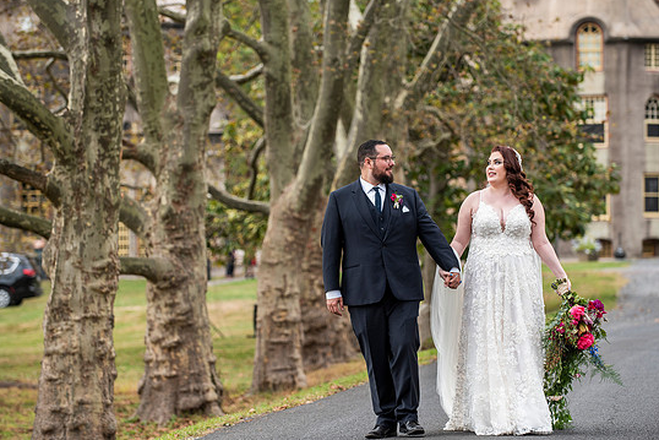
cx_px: 335
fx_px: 2948
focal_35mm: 161
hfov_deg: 12.8
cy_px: 224
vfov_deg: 8.5
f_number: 3.5
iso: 320
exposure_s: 1/500
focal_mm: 135
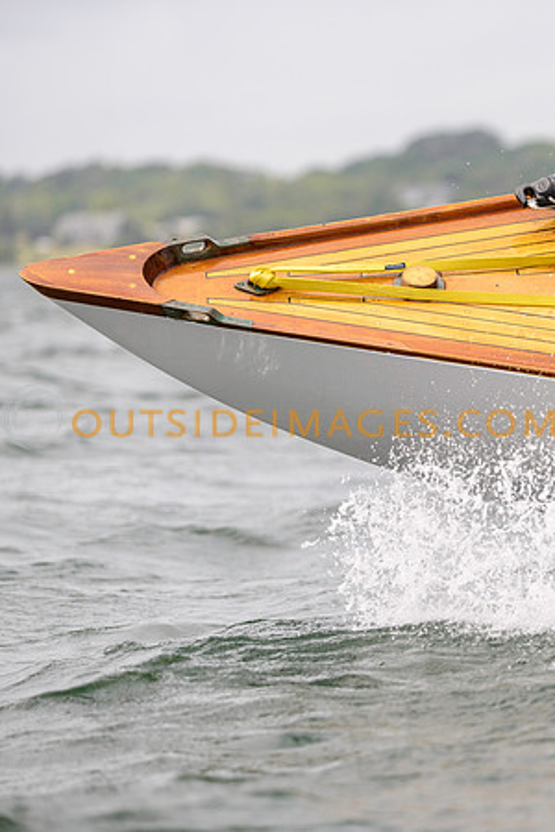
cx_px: 514
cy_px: 421
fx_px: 4214
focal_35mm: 182
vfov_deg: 11.3
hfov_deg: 7.5
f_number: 2.8
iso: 320
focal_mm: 120
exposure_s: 1/5000
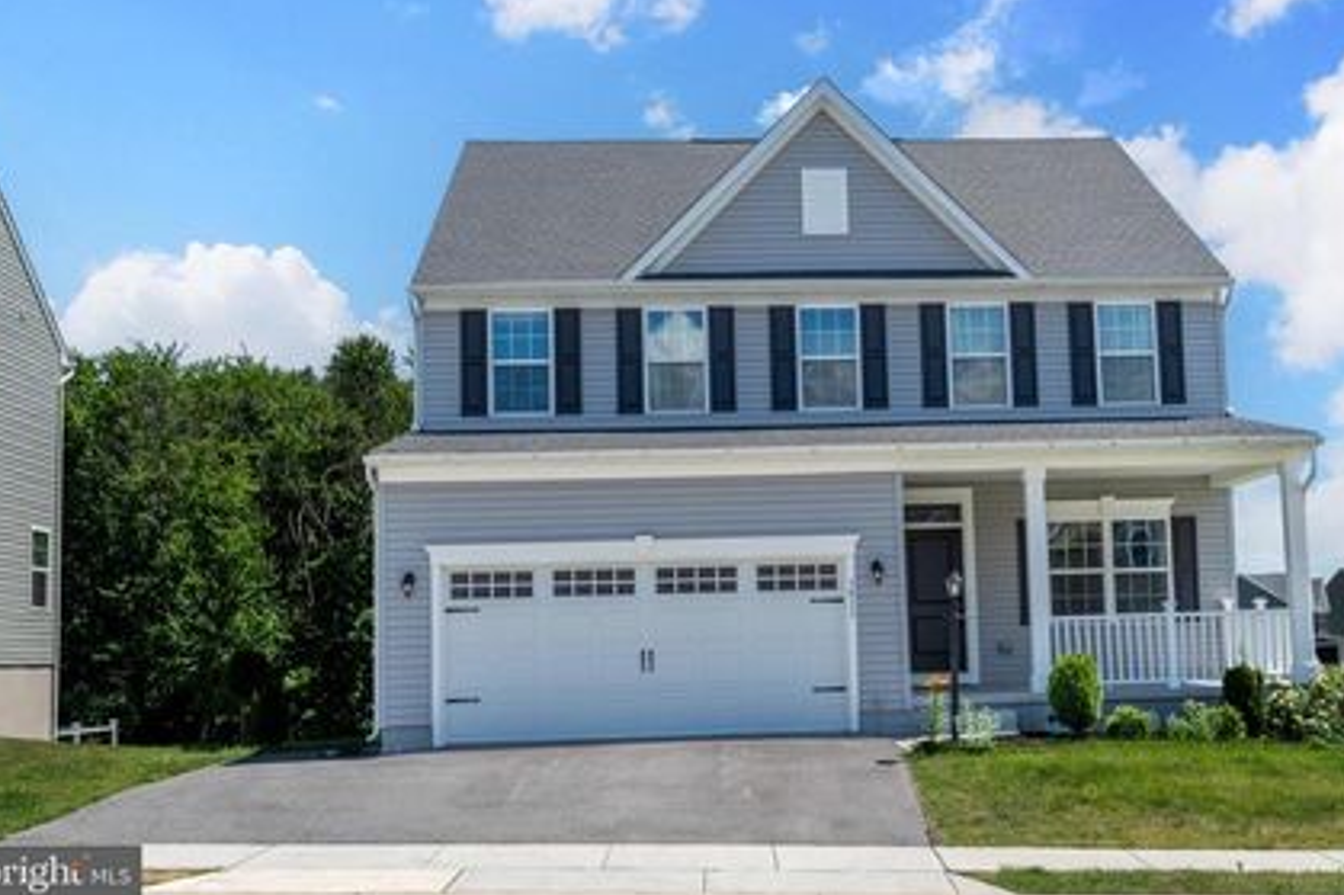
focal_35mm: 43
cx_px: 770
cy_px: 367
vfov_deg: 31.1
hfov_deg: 45.3
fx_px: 1605
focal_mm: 36
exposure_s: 1/1600
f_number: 10
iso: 250
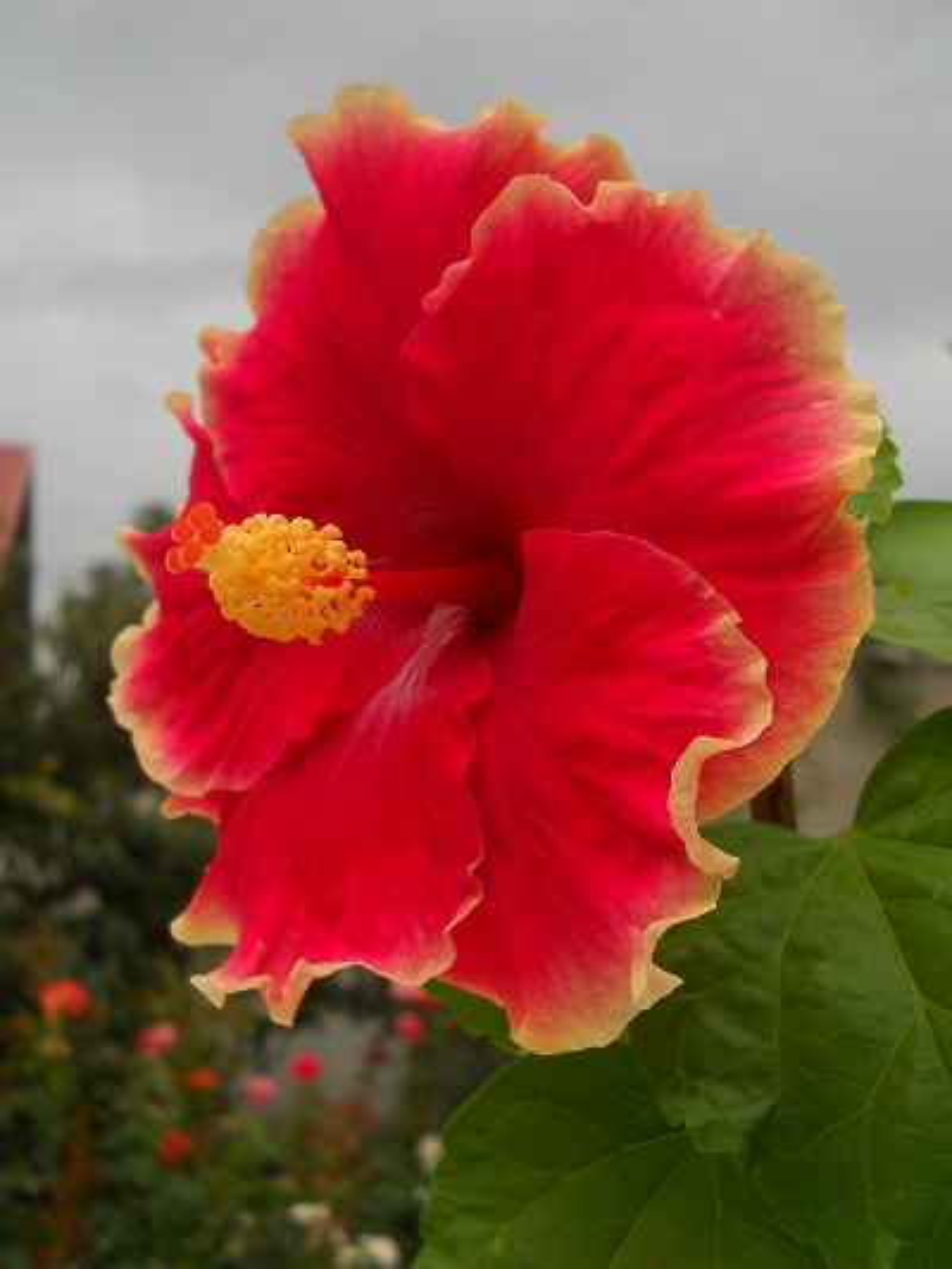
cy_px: 634
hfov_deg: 30.3
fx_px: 1759
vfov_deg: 39.6
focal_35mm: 48
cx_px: 476
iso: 80
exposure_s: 1/250
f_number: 3.3
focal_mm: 7.88
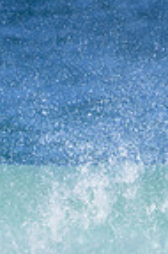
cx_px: -42
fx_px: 28508
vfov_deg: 0.5
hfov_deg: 0.3
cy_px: 342
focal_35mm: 4063
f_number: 11
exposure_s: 1/2000
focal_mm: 1000
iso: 1000
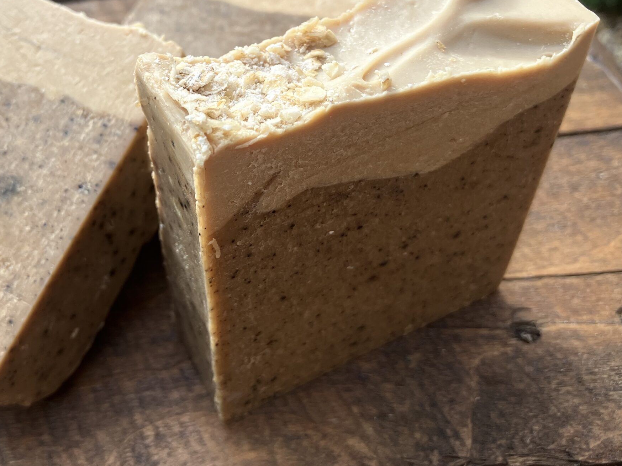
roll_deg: +1.7
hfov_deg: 45.2
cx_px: 214
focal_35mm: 41
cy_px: 156
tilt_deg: -42.1
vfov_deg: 34.8
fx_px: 737
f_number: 1.8
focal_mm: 3.99
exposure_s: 1/522
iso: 32
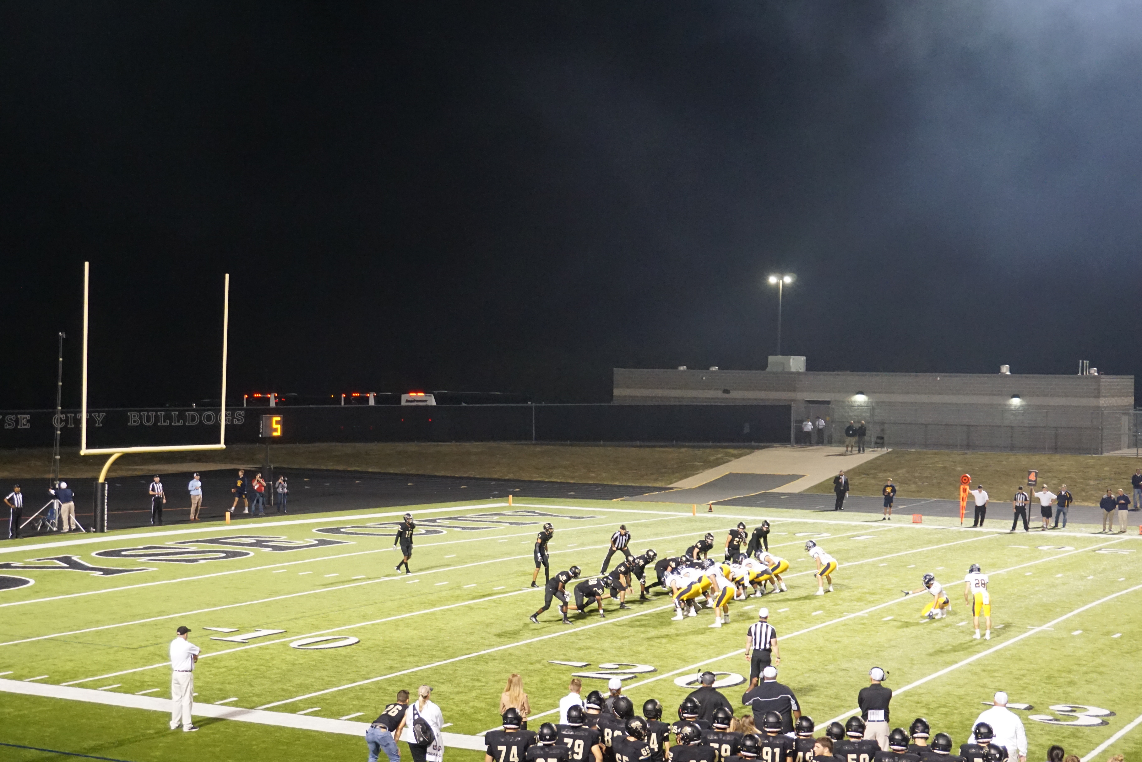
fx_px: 1921
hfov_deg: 33.1
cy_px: 401
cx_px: 564
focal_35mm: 61
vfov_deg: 22.4
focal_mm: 37
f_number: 5.6
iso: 3200
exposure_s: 1/100
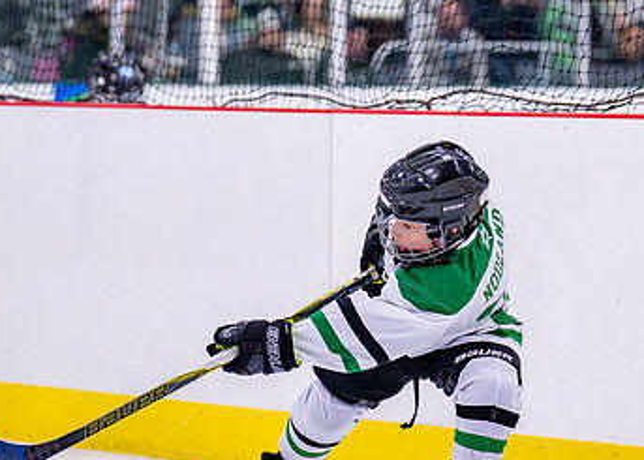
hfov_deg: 6.7
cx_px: 245
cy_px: 278
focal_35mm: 302
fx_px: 5524
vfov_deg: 4.8
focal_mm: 110
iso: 2500
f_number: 2.8
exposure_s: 1/1250
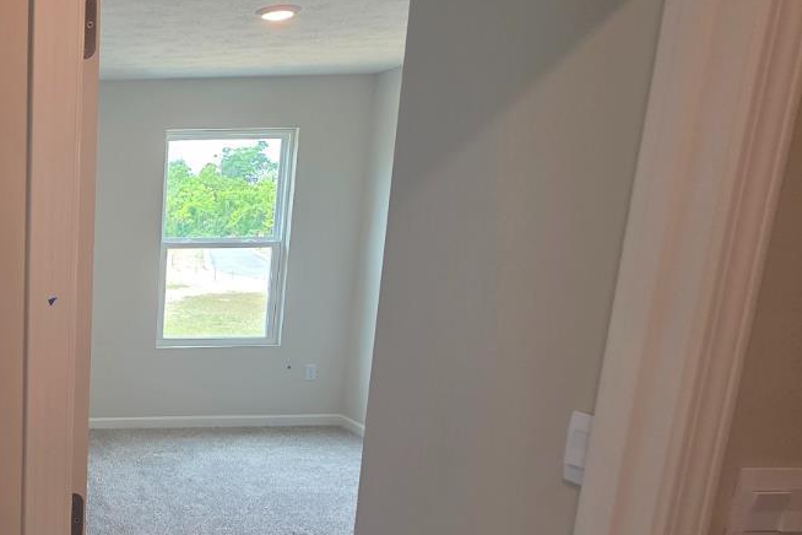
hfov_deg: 45.6
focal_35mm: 31
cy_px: 371
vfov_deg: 41.6
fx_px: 691
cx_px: -75
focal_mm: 2.2
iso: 100
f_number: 1.9
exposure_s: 1/120
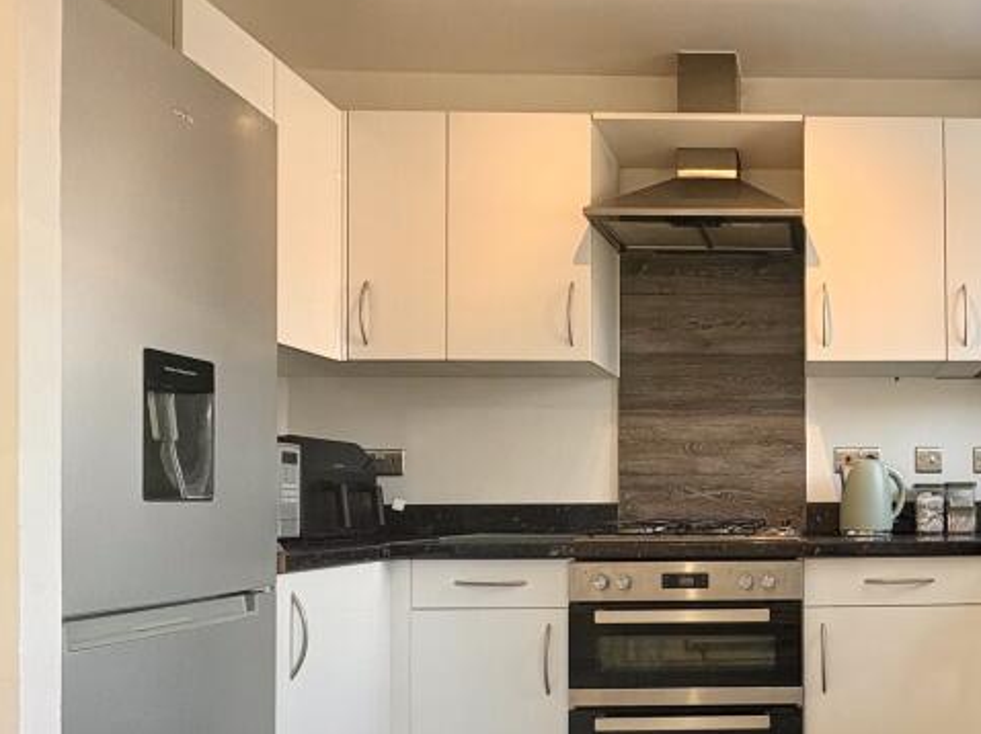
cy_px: 492
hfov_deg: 53.8
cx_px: 850
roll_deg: +0.7
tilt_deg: +1.0
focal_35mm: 30
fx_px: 850
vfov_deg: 46.0
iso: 160
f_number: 2.2
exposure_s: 1/99
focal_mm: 2.22
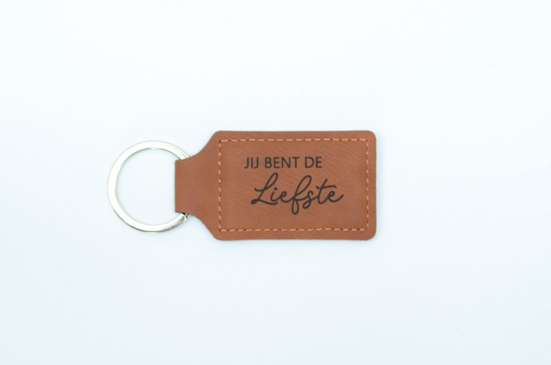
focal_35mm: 150
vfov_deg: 9.1
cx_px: 276
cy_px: 182
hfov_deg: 13.7
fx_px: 2291
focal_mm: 100
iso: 100
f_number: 5
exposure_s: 1/6
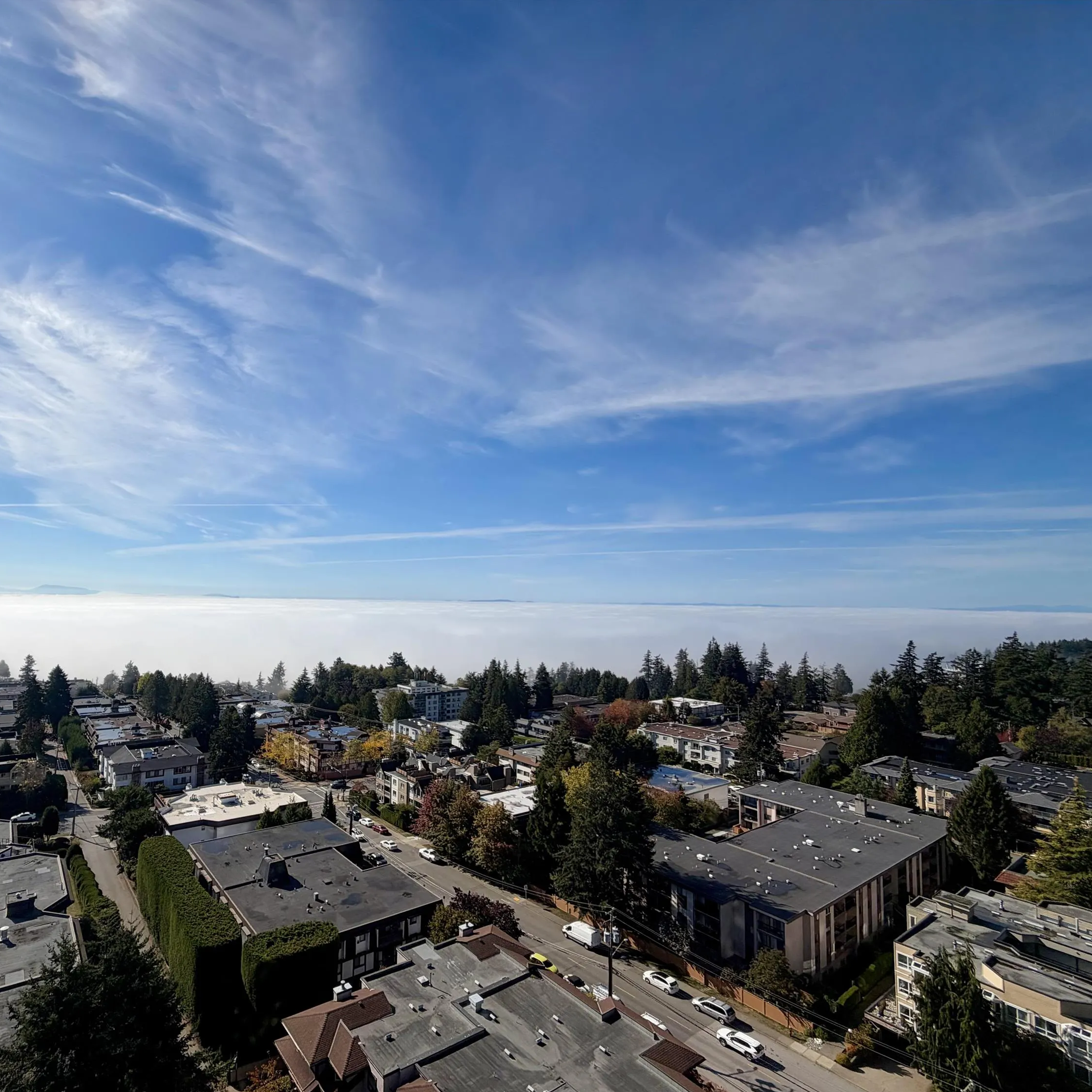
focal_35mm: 17
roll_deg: -1.5
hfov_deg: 82.1
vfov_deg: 83.9
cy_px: 561
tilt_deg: +4.0
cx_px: 397
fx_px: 607
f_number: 2.2
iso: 20
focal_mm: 2.22
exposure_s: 1/1901
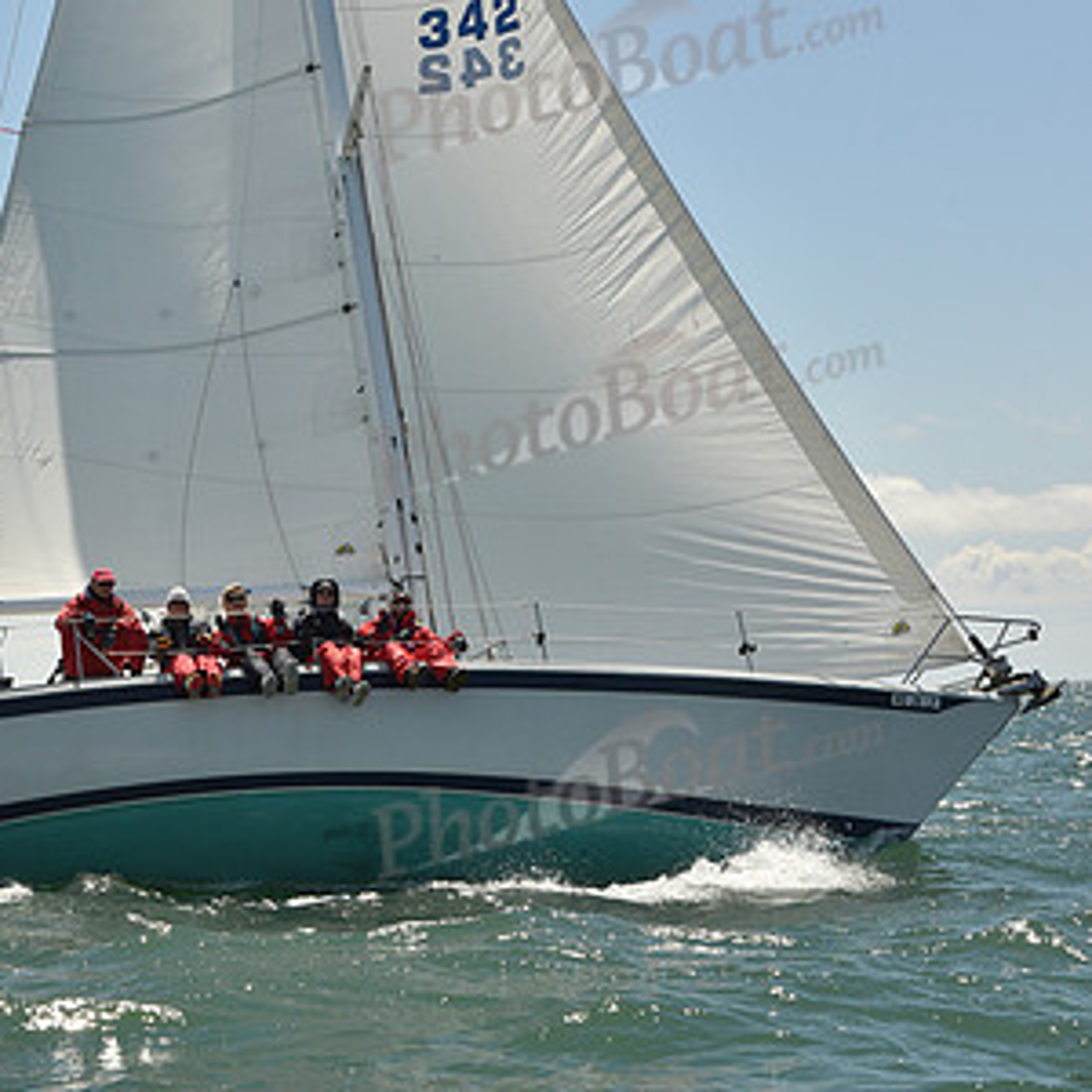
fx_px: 4568
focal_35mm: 128
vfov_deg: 13.6
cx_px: 186
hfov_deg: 13.5
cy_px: 646
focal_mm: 78
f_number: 11
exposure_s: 1/800
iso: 320
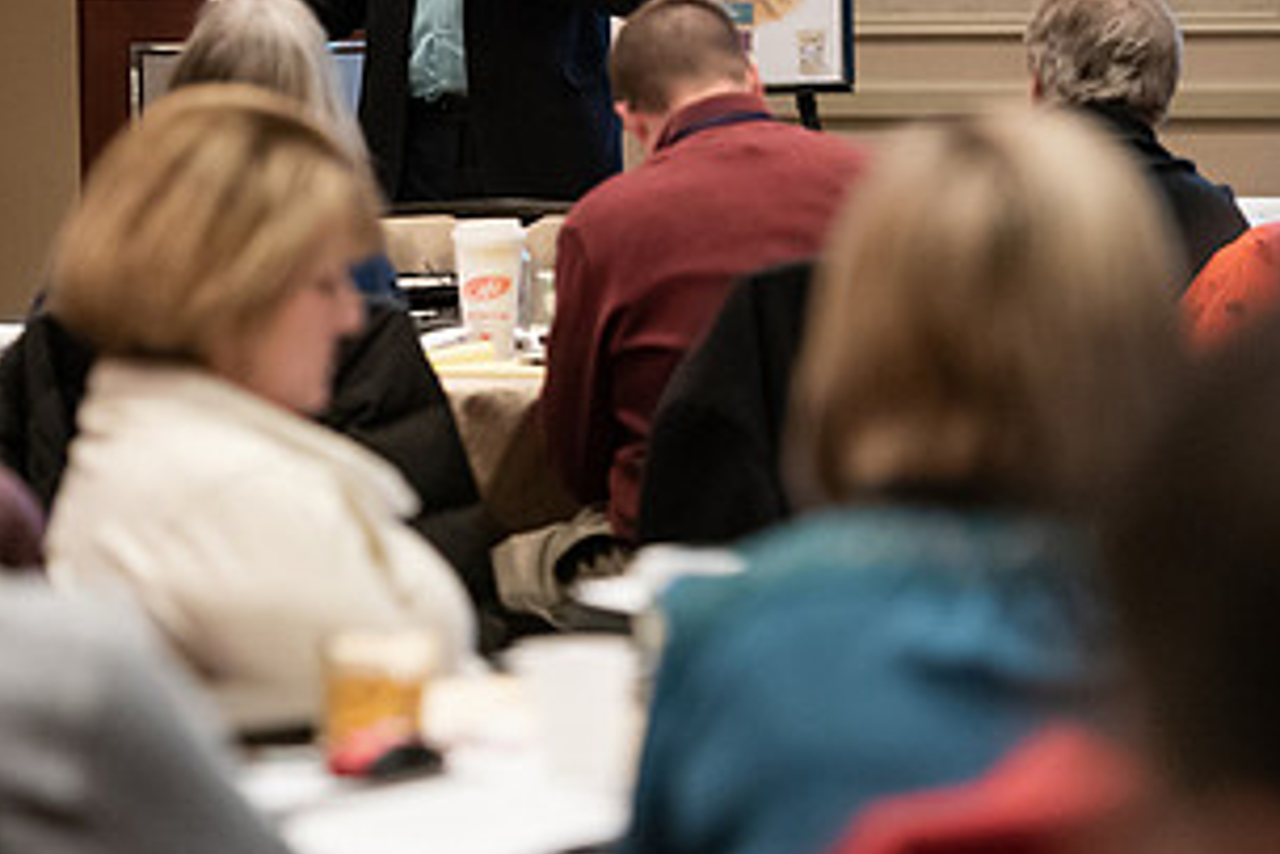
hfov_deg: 9.3
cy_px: 170
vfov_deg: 6.2
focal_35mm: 221
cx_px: 396
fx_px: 7861
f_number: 2.8
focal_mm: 116
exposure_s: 1/200
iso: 5000
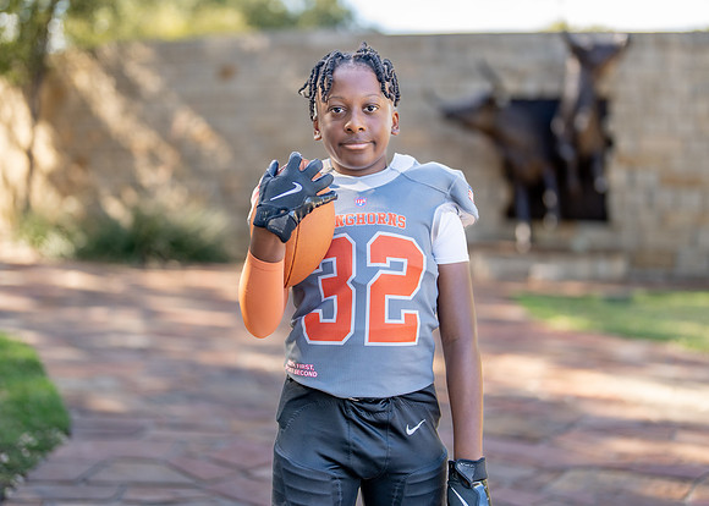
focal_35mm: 59
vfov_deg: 23.8
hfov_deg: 33.0
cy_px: 220
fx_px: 1197
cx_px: 364
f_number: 1.2
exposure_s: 1/1000
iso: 100
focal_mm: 50
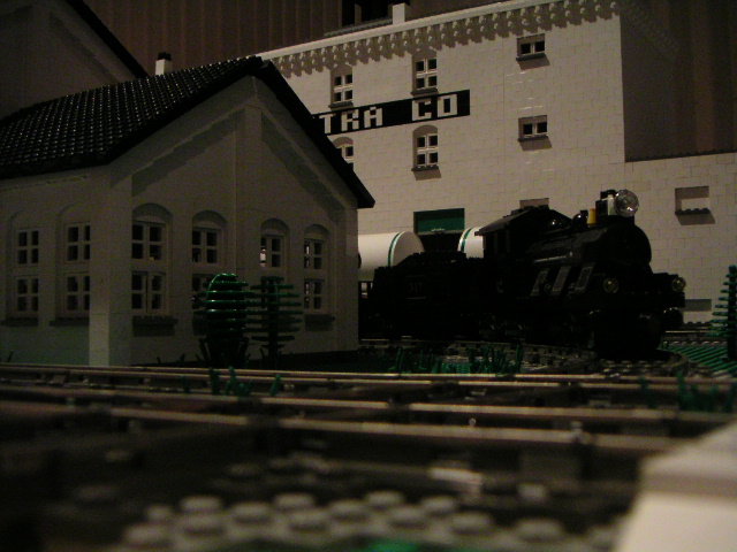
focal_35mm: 40
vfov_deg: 36.0
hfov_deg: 46.8
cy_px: 276
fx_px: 852
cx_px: 368
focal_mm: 5.3
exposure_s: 1/45
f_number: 2.9
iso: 400
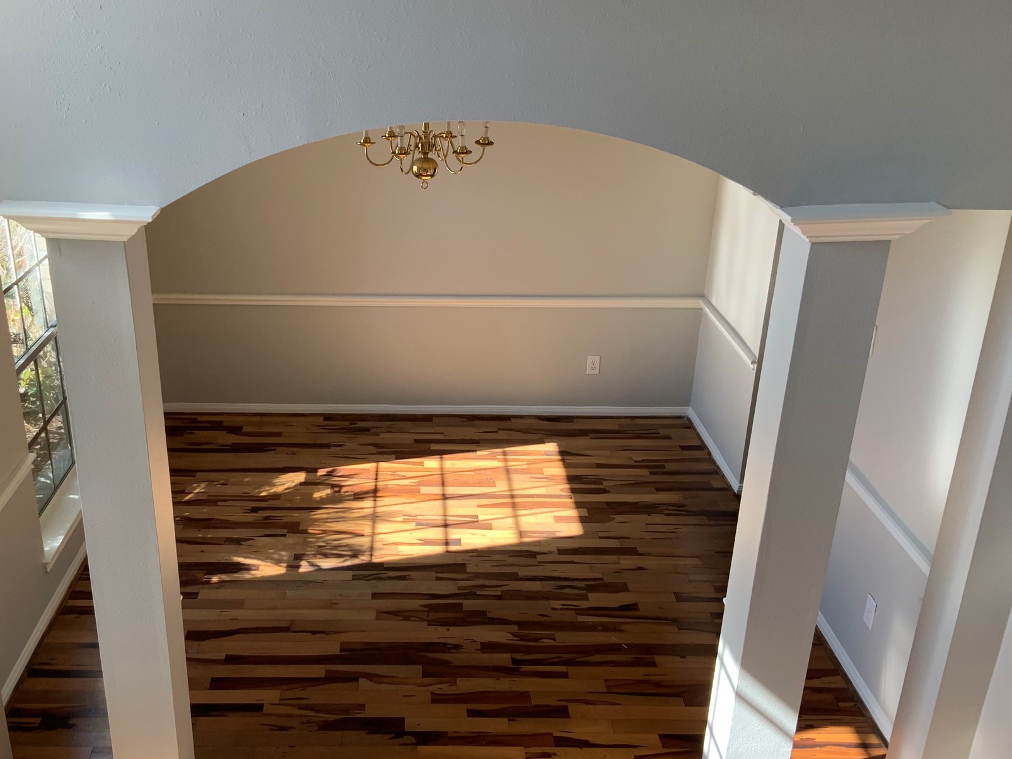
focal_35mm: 37
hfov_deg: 49.9
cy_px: 427
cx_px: 414
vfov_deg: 38.6
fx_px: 1082
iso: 20
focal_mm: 3
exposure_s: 1/122
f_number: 1.8
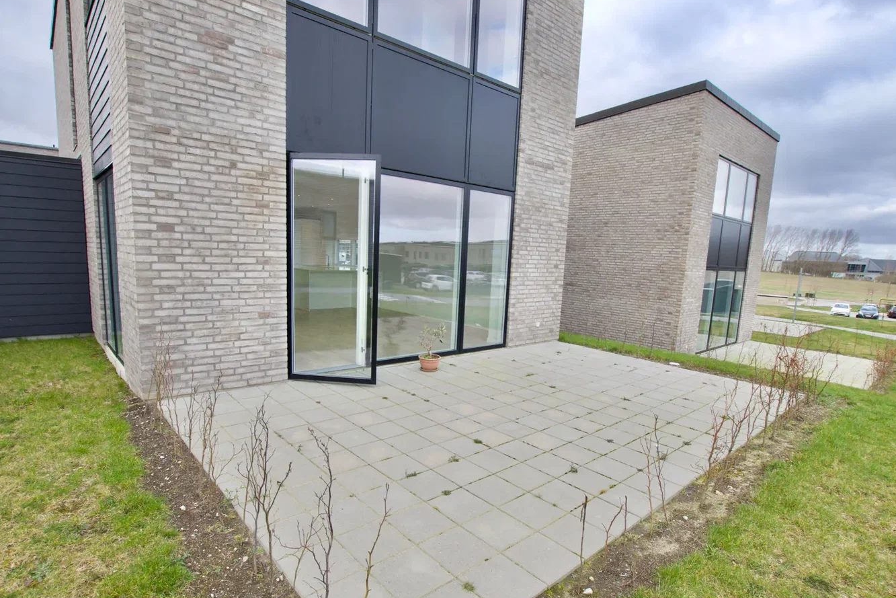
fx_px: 448
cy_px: 328
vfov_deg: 67.2
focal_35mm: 18
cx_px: 441
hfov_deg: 90.0
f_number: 8
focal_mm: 10
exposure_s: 1/60
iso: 100
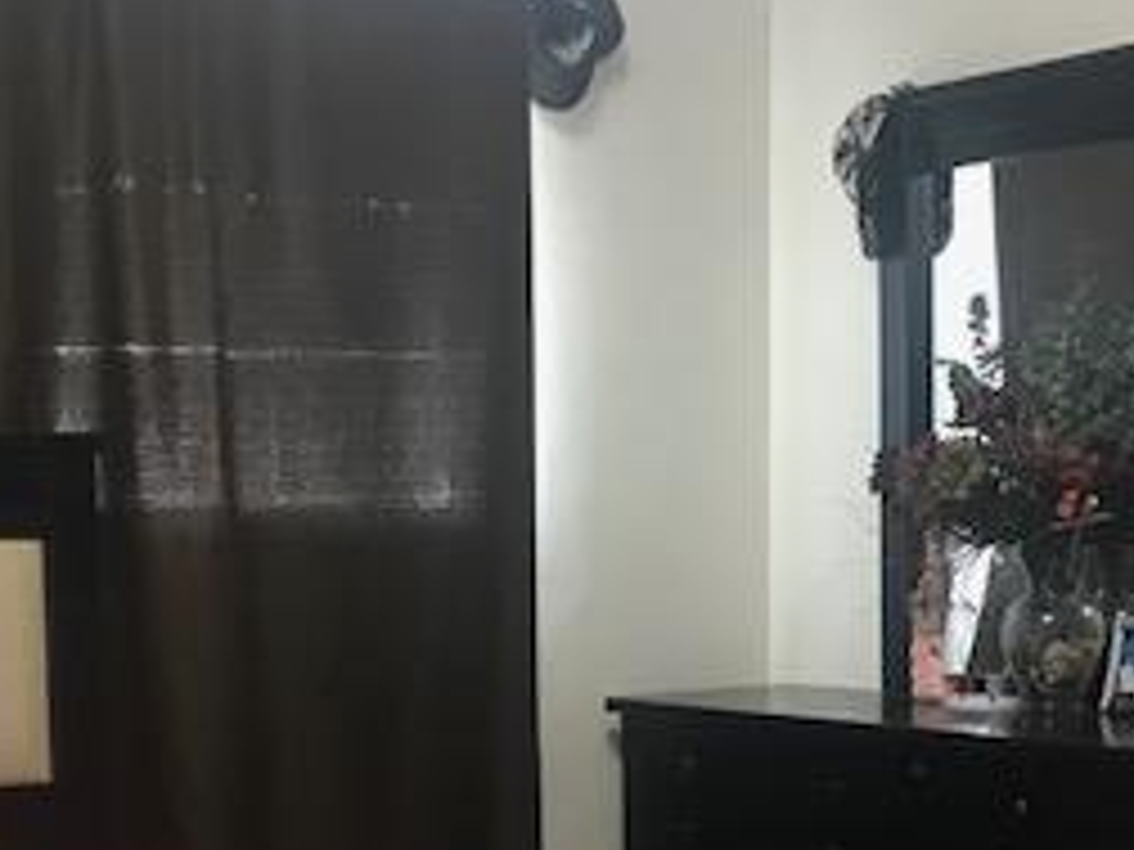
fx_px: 2326
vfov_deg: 20.3
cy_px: 769
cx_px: 630
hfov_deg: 27.4
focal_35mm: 71
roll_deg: +1.4
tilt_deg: -6.7
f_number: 1.8
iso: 100
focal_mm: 3.99
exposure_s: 1/9
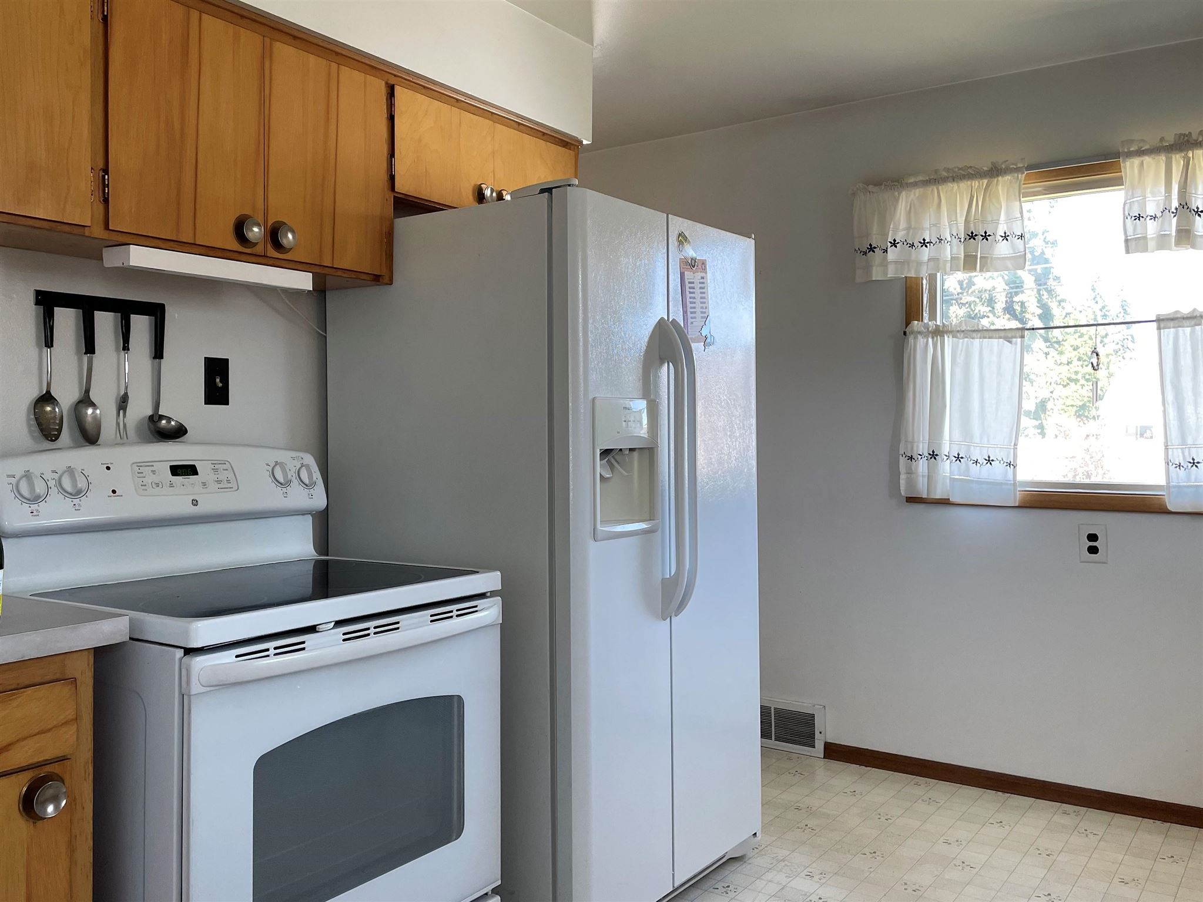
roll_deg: +0.3
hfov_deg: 67.3
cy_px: 451
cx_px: 602
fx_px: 904
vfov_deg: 53.1
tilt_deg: +0.1
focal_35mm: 26
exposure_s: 1/121
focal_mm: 4.2
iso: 125
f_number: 1.6
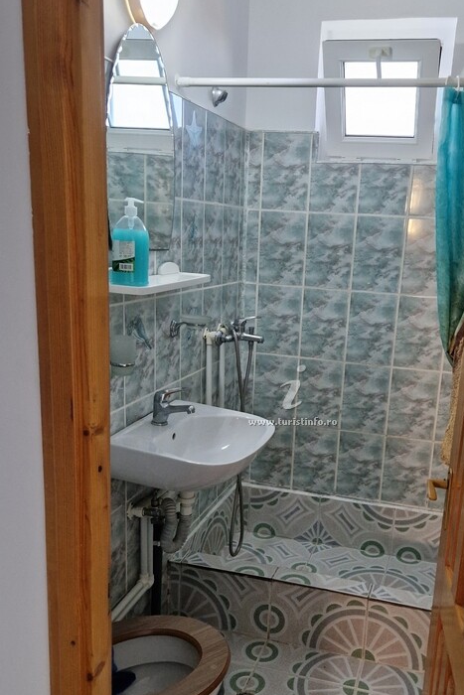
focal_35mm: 35
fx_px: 676
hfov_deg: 37.5
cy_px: 403
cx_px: 302
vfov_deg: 54.2
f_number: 1.8
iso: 640
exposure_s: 1/100
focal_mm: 5.4
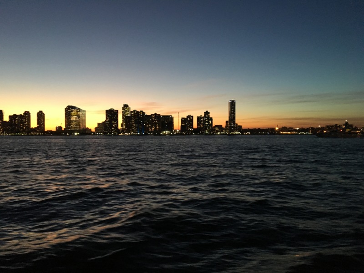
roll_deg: +1.1
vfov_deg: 48.2
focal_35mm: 29
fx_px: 305
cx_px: 182
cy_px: 136
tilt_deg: -0.6
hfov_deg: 61.7
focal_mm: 4.15
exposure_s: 1/15
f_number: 2.2
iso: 200
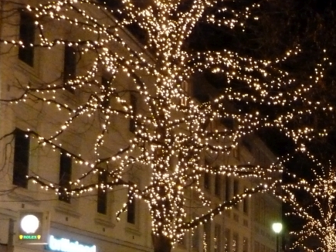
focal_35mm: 69
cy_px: 257
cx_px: 400
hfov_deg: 25.4
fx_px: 670
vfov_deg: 20.6
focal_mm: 4.1
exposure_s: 1/13
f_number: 3.3
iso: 800
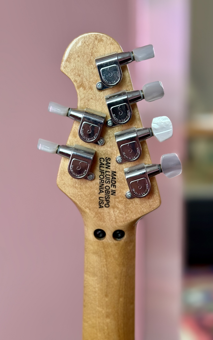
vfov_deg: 39.6
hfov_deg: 25.3
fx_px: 474
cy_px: 170
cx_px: 113
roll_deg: +0.5
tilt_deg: -13.6
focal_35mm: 51
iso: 125
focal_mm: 6.76
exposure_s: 1/50
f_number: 1.78
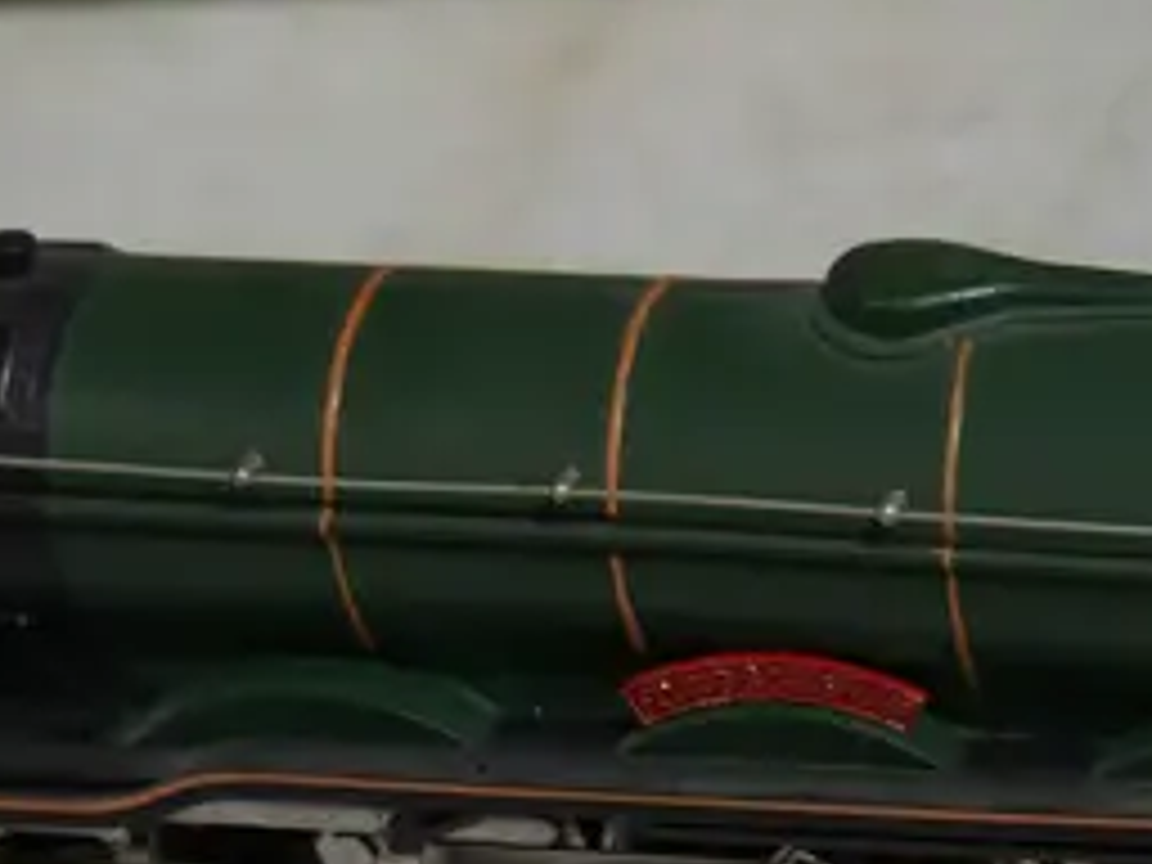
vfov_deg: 10.8
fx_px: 4526
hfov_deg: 13.5
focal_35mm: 136
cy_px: 961
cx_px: 1840
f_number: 4
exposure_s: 1/60
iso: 250
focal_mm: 17
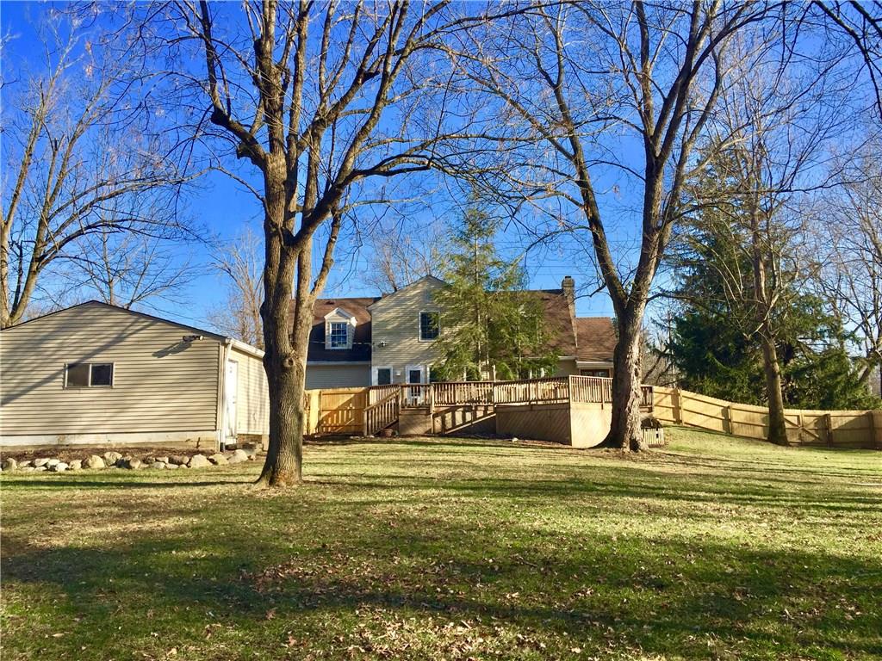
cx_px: 441
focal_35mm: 29
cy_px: 330
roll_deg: -0.1
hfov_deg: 61.7
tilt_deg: +8.2
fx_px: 739
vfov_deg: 48.2
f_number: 2.2
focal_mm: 4.15
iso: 32
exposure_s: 1/920
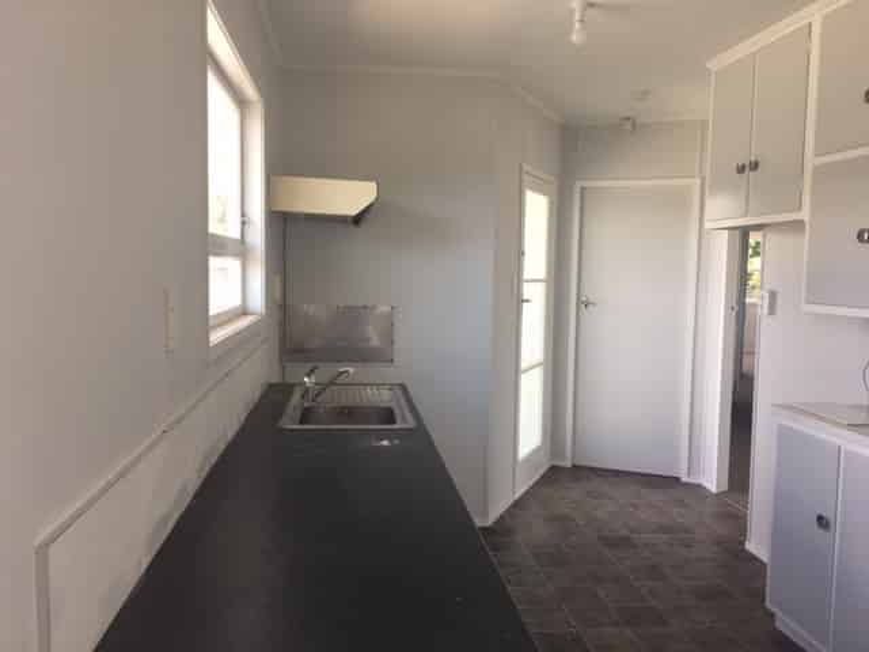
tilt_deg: -4.1
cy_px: 326
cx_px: 434
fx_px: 728
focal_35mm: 29
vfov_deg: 48.2
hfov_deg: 61.7
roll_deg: -1.0
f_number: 2.2
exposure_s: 1/50
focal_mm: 4.15
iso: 25
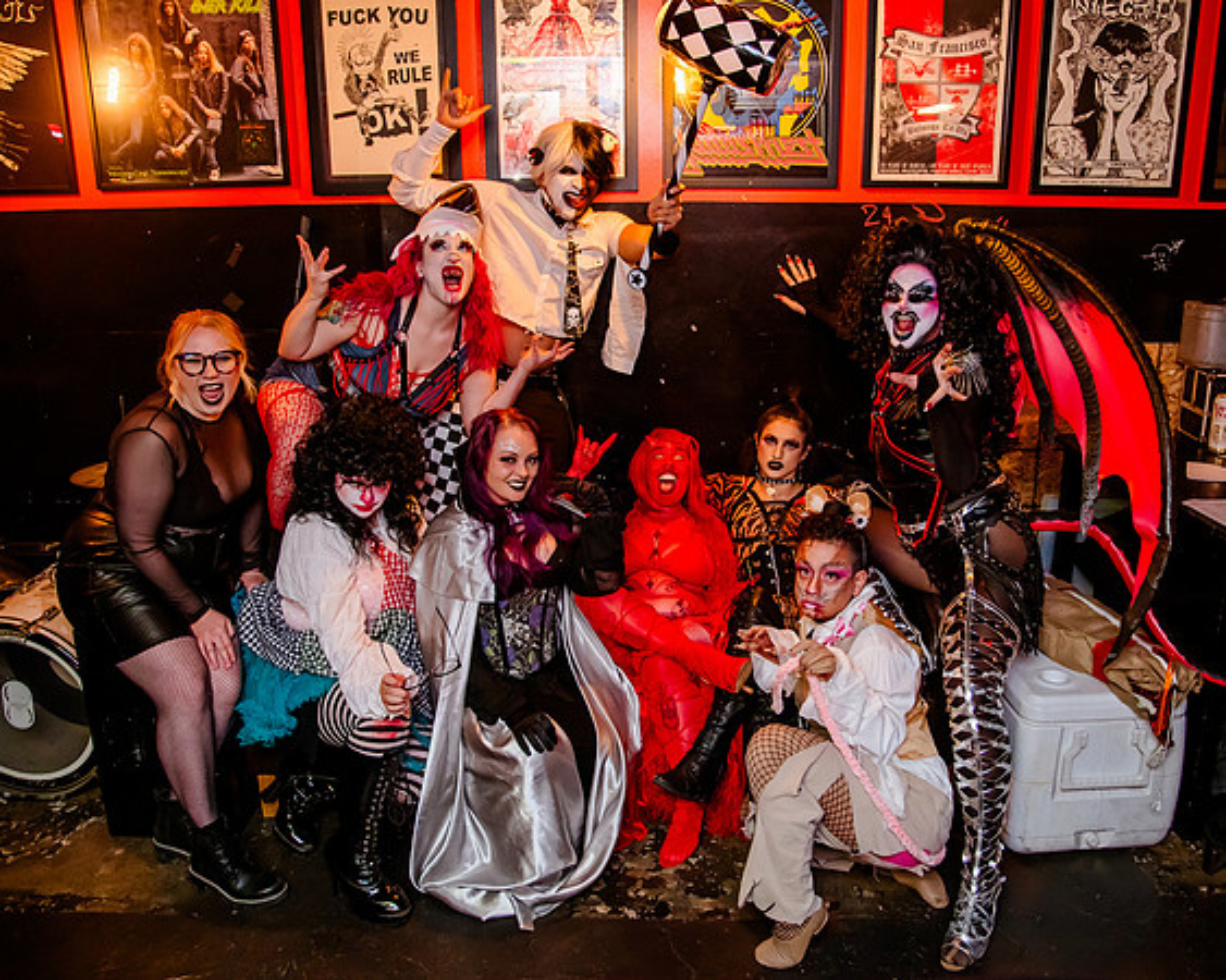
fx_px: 1016
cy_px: 476
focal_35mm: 28
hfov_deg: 62.1
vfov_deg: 51.5
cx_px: 675
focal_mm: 24
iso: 5000
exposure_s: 1/160
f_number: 4
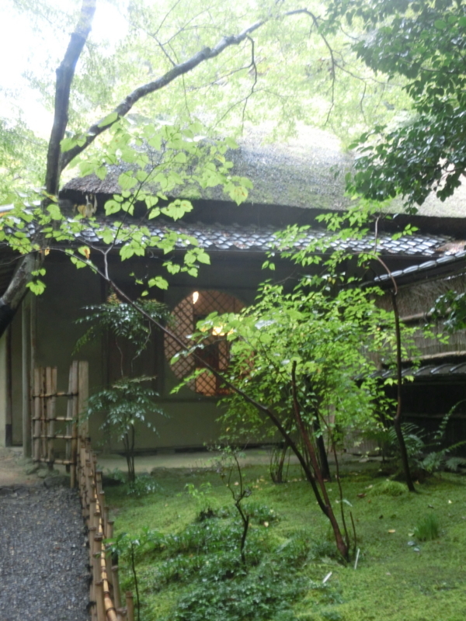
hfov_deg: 36.0
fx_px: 718
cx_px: 233
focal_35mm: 40
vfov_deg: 46.8
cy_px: 310
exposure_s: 1/20
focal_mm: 7.15
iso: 400
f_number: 4
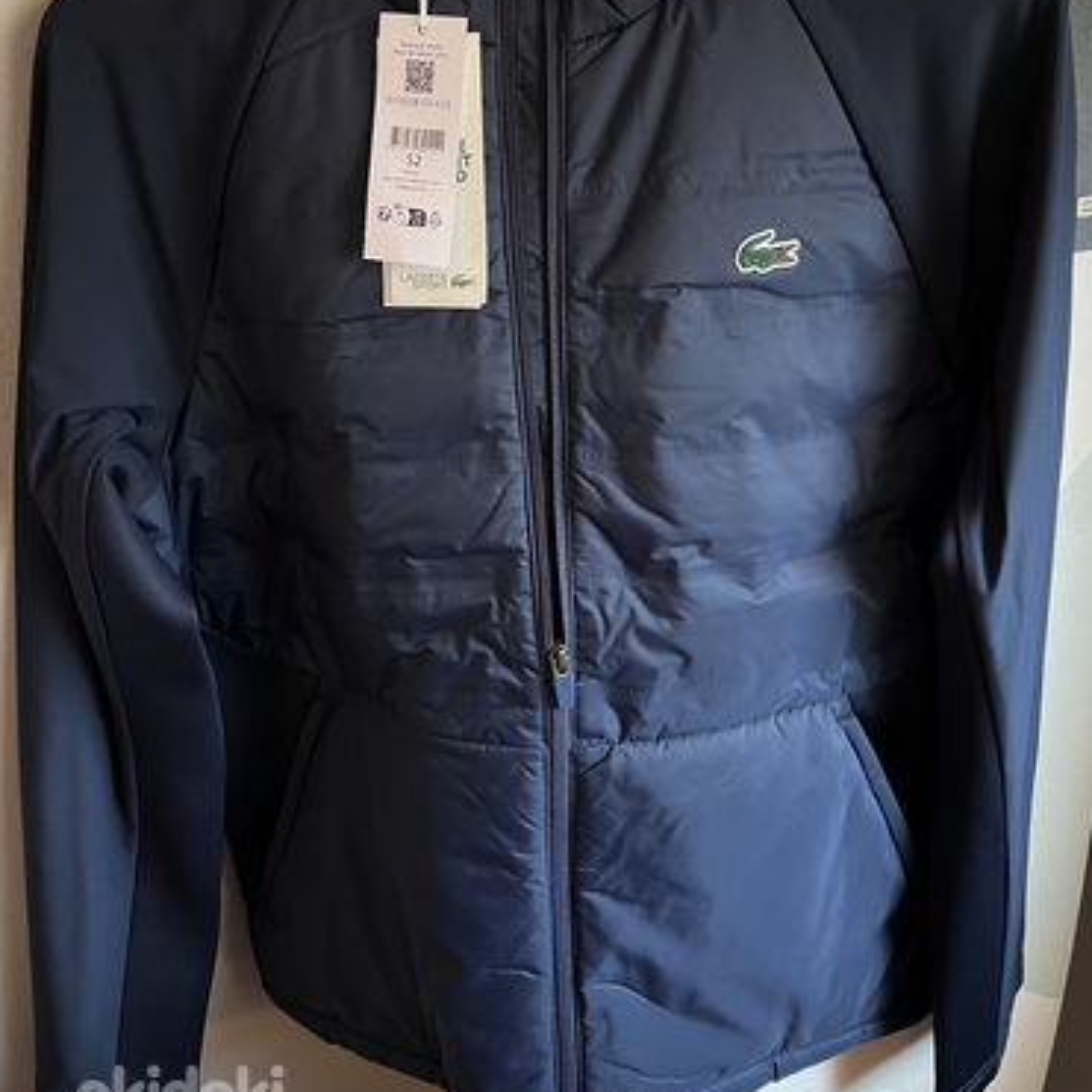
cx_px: 543
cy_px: 459
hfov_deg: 52.5
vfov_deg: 52.3
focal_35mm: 31
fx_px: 1106
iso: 640
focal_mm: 5.7
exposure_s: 1/30
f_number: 1.5
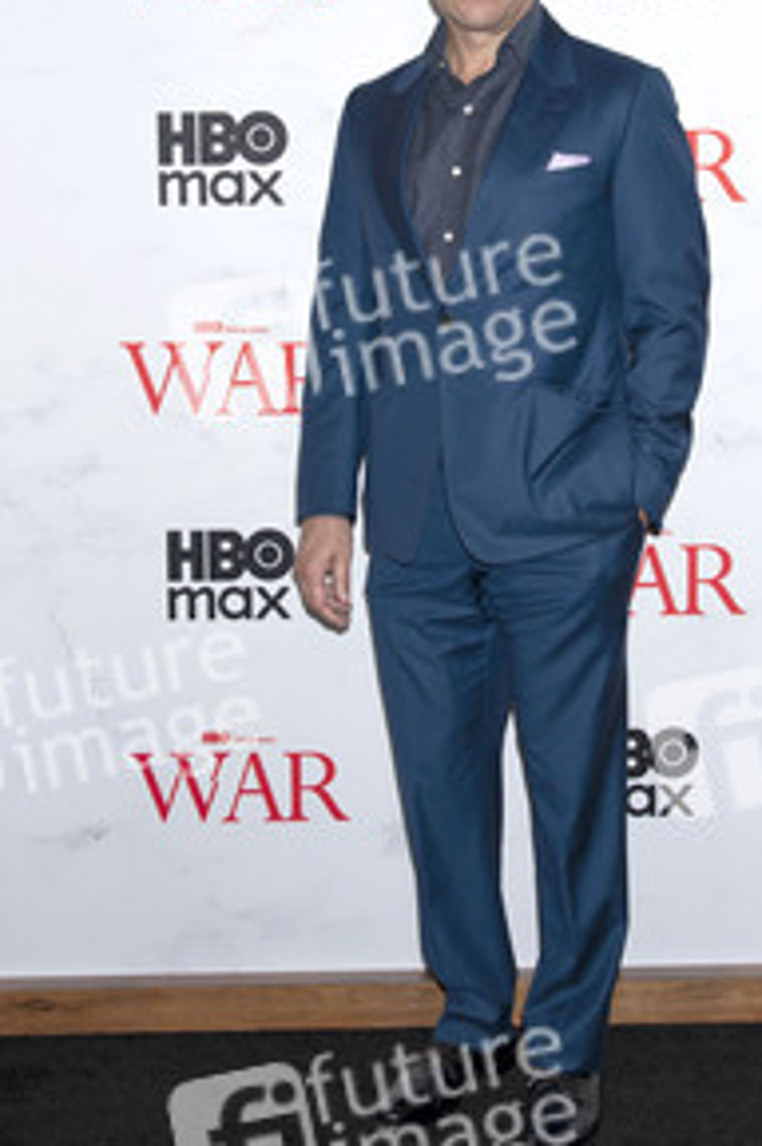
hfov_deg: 28.5
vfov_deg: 41.9
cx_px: 488
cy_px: 527
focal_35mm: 47
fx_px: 1496
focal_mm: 34
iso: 640
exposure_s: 1/200
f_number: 6.3
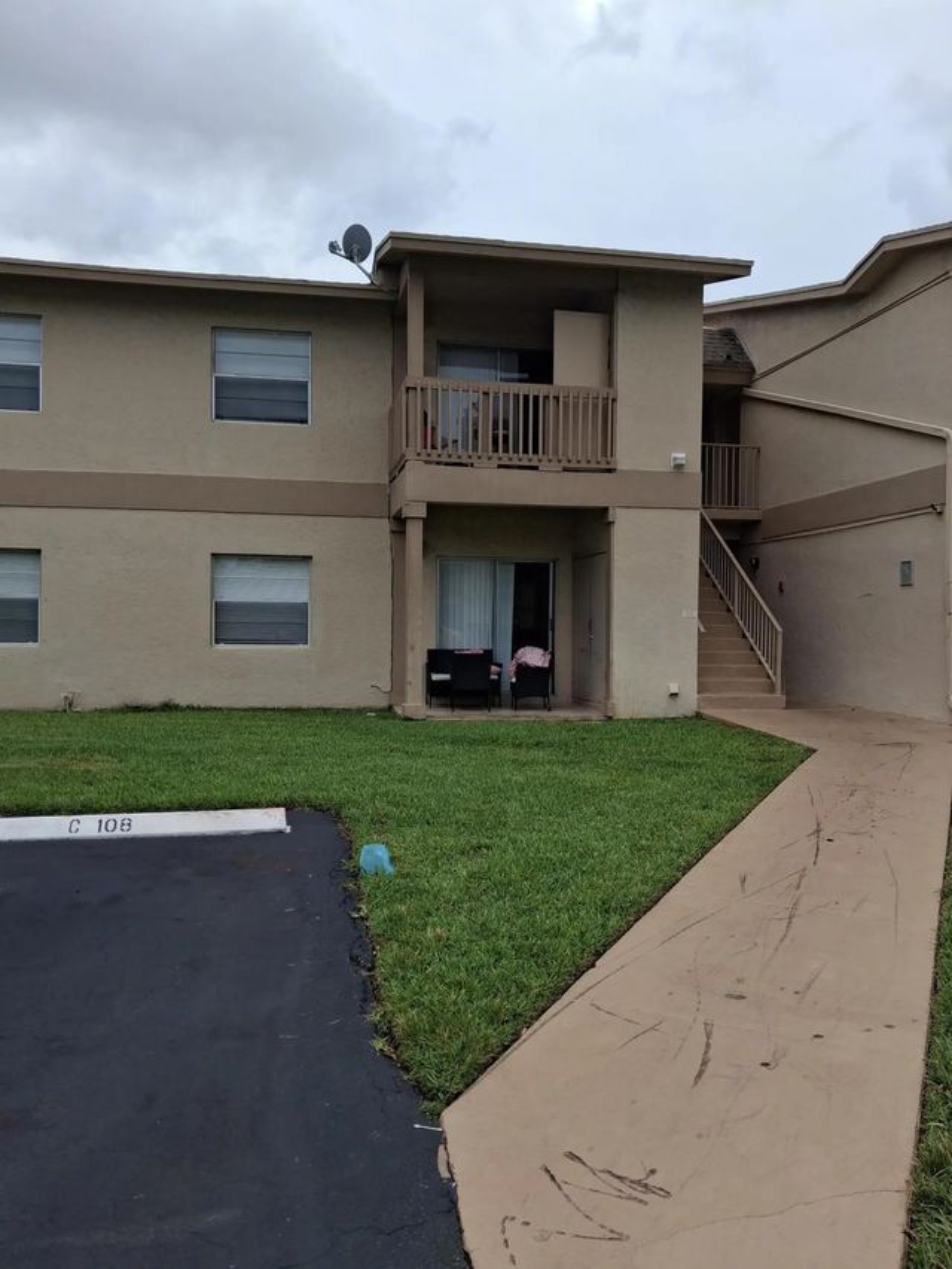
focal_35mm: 27
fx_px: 990
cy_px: 634
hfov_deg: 51.4
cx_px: 476
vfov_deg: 65.3
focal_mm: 4
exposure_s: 1/294
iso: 25
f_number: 1.8
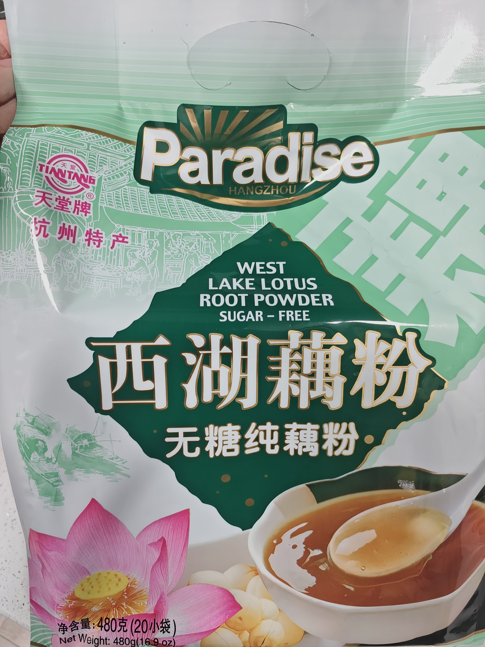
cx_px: 242
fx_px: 430
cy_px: 324
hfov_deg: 58.9
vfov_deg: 73.9
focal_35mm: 23
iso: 720
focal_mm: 5.6
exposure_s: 1/100
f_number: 1.57
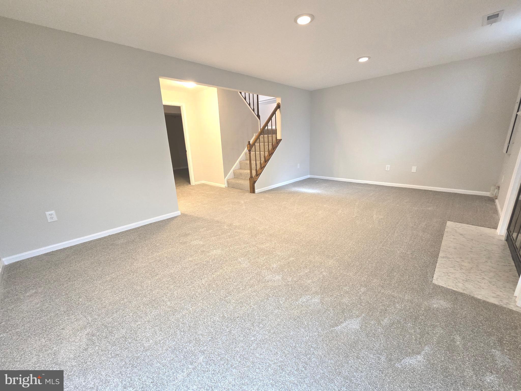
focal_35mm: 13
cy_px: 196
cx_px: 260
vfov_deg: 89.9
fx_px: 196
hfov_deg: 106.2
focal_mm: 2.2
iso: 250
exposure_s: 1/60
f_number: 2.2
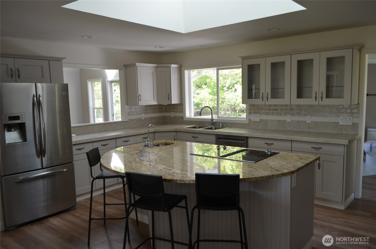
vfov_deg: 47.7
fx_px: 281
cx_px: 188
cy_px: 124
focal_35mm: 27
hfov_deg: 67.5
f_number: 4.8
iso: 400
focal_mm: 18
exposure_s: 1/90
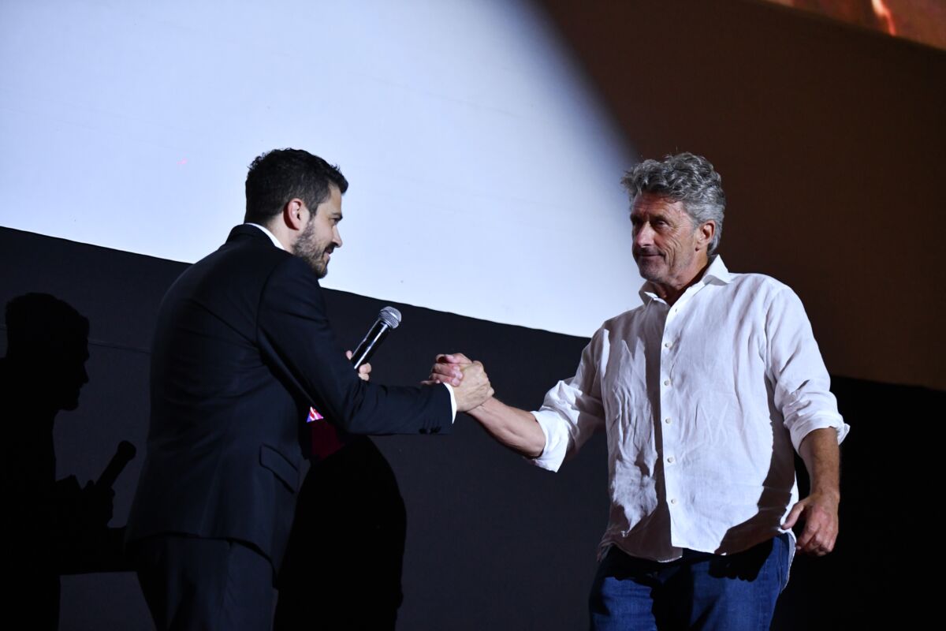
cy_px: 316
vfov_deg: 13.0
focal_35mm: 105
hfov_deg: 19.5
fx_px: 2759
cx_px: 473
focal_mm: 105
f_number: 2.8
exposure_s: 1/640
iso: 4000
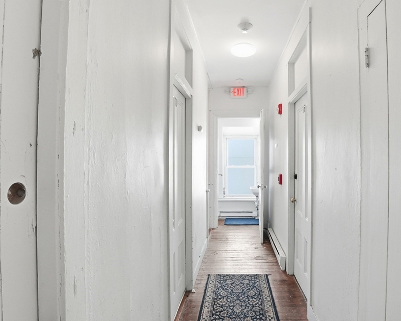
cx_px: 235
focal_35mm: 19
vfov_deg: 70.8
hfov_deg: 82.6
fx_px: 225
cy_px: 162
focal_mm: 10
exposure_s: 1/250
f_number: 7.1
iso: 800
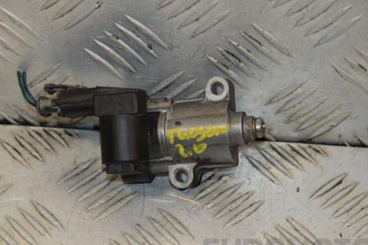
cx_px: 188
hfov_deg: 12.3
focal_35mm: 168
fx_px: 1714
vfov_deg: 8.2
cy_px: 143
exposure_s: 1/200
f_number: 7.1
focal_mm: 85
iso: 800
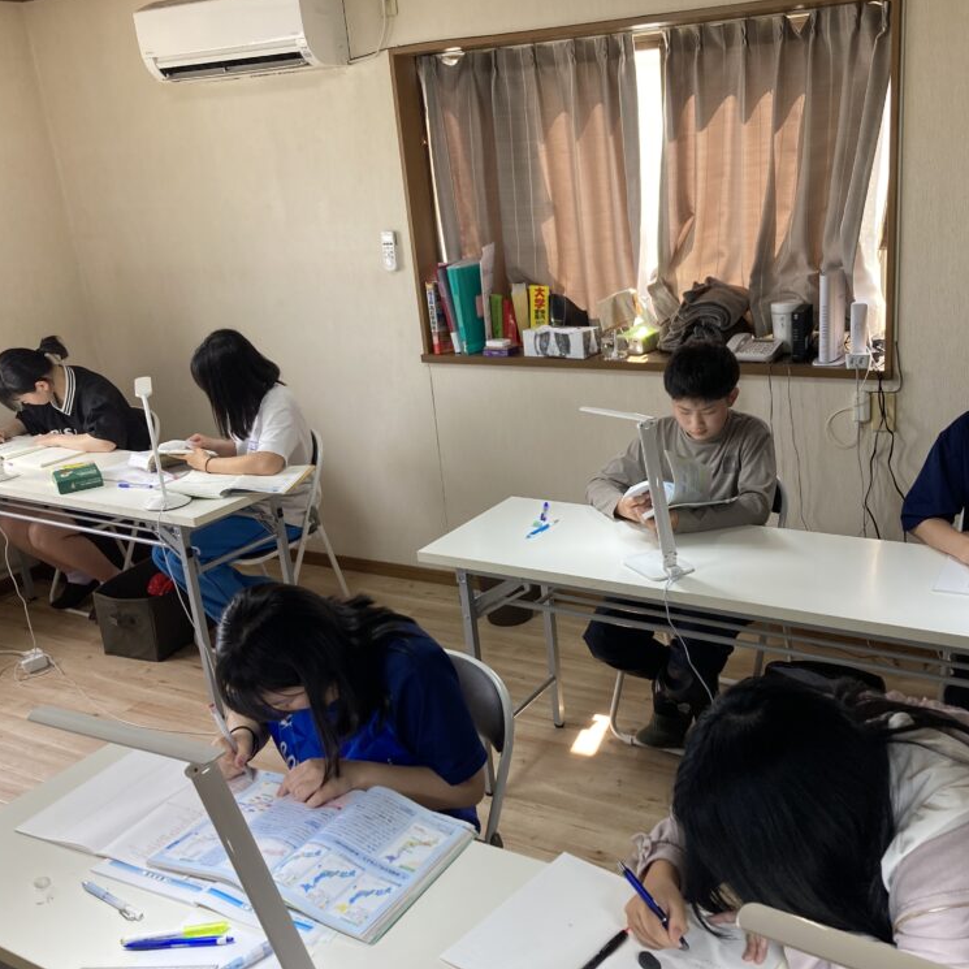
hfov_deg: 48.2
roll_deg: +3.5
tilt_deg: -17.5
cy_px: 492
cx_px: 575
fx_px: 1077
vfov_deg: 48.4
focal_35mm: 34
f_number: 1.8
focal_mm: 3.99
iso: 80
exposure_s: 1/120
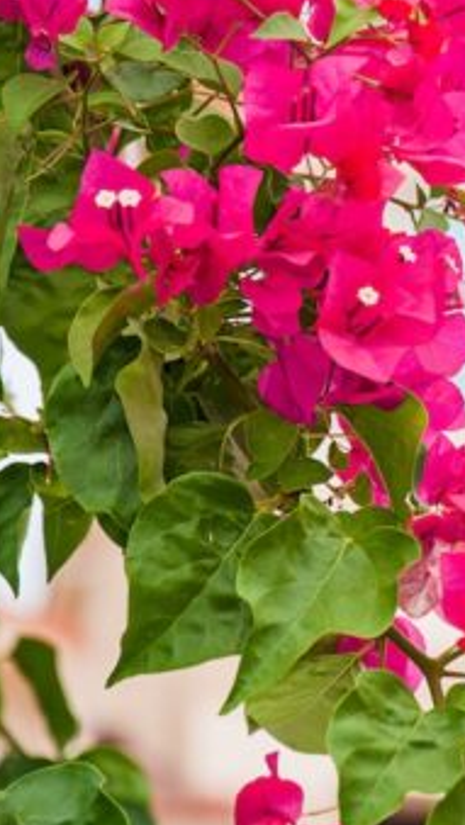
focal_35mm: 292
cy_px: 277
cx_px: 471
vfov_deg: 7.4
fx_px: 6391
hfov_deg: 4.2
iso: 200
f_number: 5.6
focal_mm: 105
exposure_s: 1/500
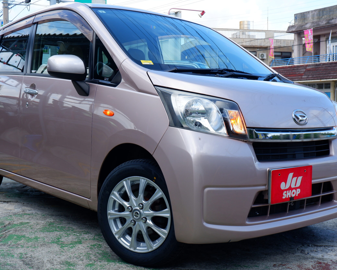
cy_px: 134
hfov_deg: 41.1
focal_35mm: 45
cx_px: 156
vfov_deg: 33.4
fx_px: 449
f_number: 9
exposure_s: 1/140
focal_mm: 26.4
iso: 200
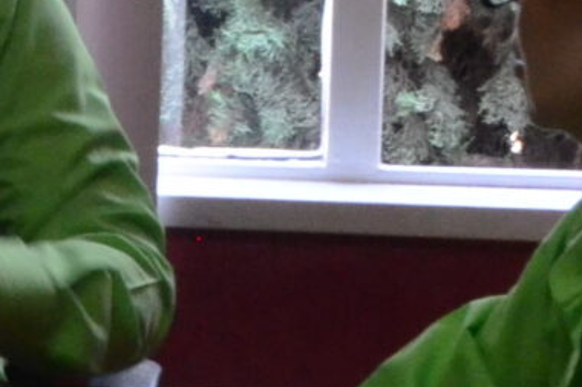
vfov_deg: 6.2
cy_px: 234
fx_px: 3587
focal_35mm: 222
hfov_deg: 8.5
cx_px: -821
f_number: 4
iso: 2200
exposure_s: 1/30
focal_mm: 22
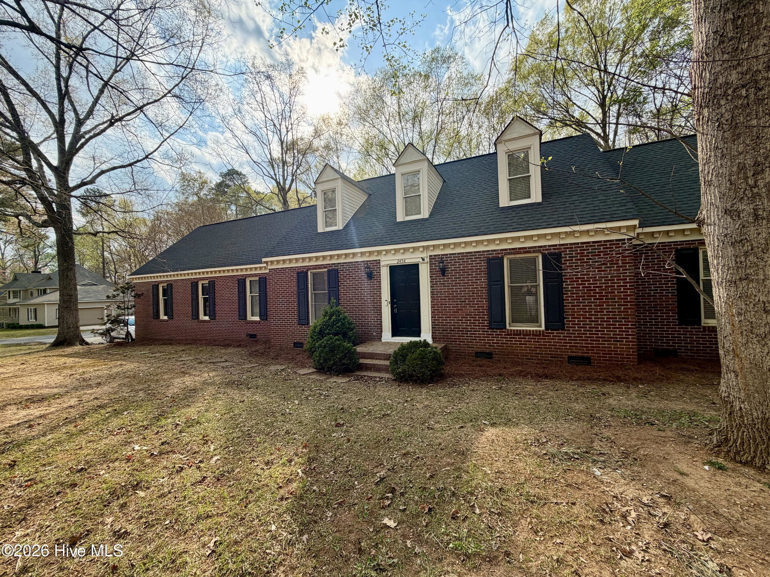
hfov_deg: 102.1
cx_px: 385
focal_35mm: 14
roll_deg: +2.5
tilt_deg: +0.5
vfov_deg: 85.7
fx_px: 311
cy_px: 288
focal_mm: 2.22
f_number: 2.2
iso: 40
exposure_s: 1/770
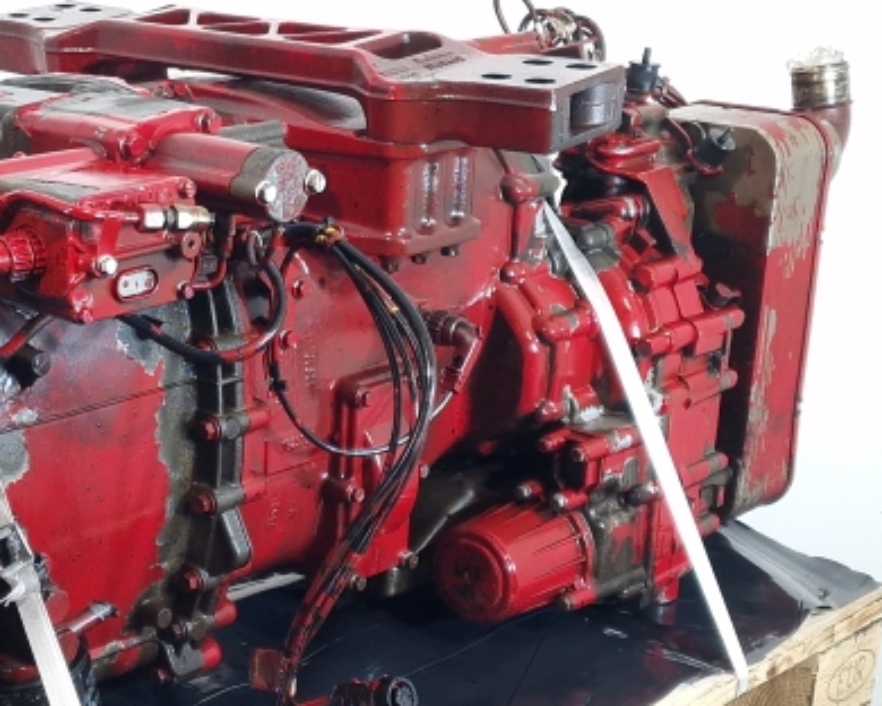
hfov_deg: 38.6
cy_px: 468
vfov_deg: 32.5
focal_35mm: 46
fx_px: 1201
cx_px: 158
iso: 125
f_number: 1.8
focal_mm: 6.4
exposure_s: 1/50
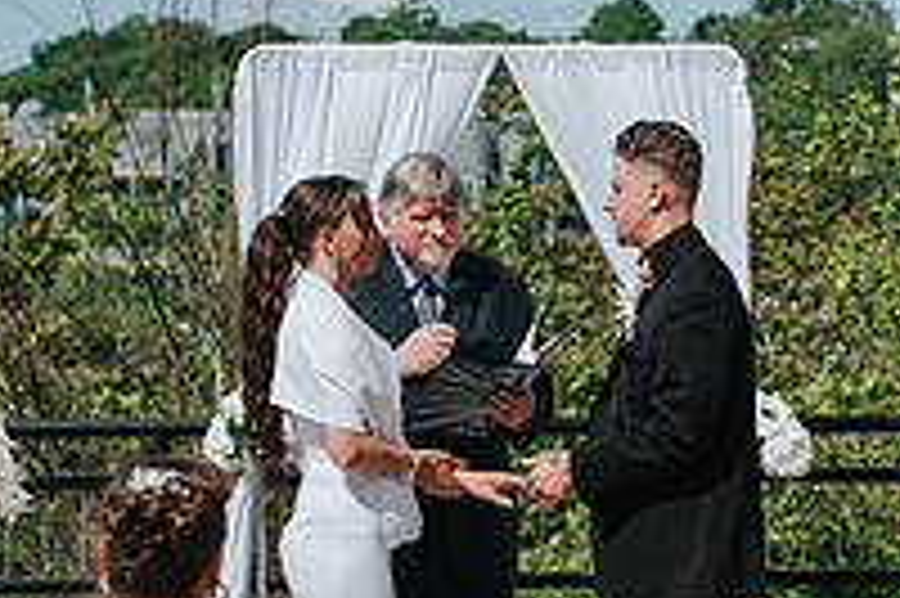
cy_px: 263
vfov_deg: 9.4
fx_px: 3622
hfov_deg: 14.1
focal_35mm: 145
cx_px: 612
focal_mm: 50
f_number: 3.2
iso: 100
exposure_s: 1/2000
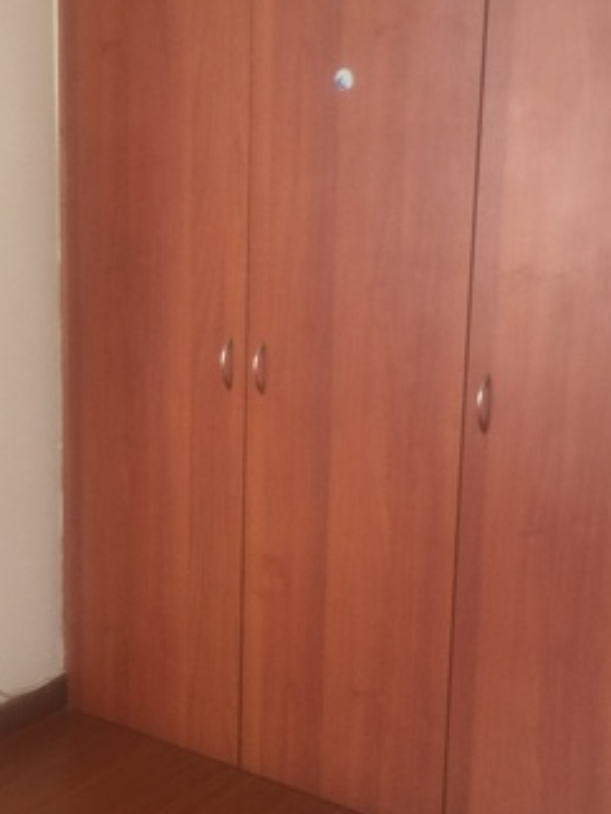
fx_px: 1269
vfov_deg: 35.5
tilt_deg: -12.4
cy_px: 402
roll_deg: -1.9
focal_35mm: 54
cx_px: 313
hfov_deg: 27.1
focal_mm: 4.15
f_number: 2.2
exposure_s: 1/30
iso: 160
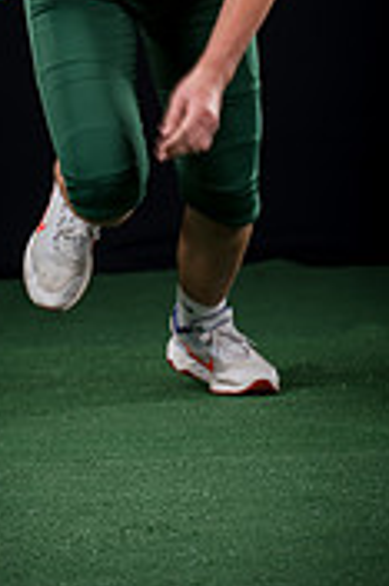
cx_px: 183
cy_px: -120
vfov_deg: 7.9
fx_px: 4190
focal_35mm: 258
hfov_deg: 5.3
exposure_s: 1/160
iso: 200
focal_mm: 101
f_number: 4
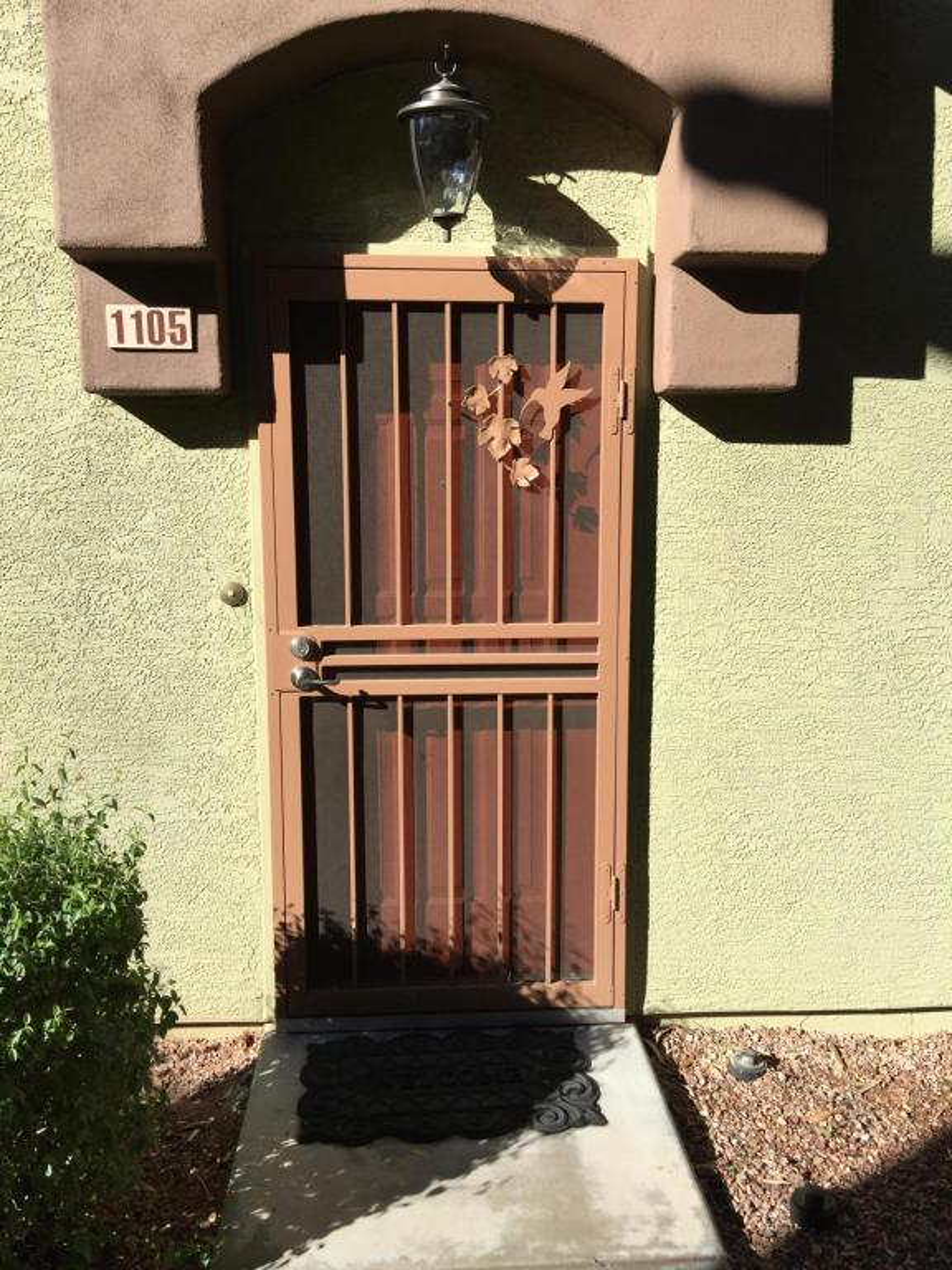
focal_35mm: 29
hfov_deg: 48.2
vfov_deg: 61.7
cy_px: 635
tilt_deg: -7.3
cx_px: 476
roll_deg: -0.5
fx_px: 1063
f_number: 2.2
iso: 32
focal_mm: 4.15
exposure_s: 1/1319
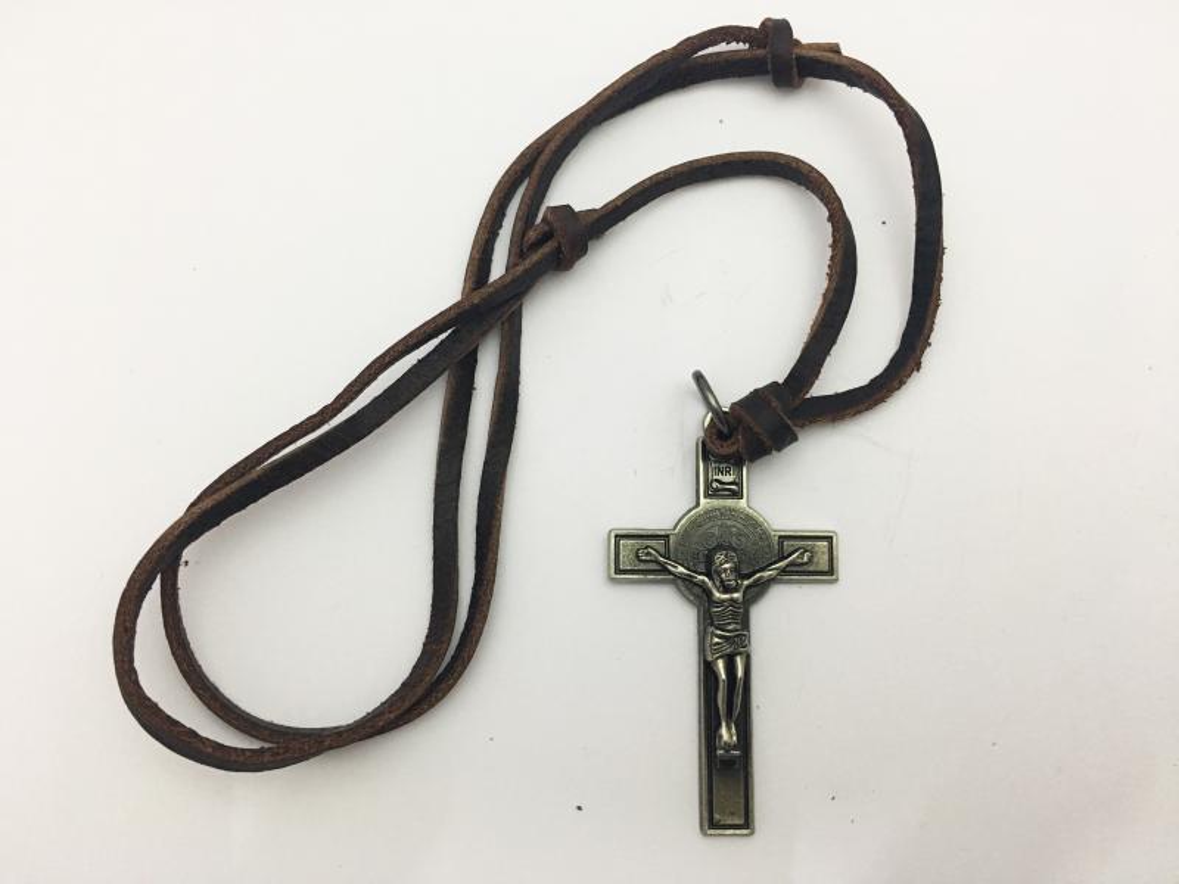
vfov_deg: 48.2
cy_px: 442
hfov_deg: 61.7
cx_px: 590
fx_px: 988
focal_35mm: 29
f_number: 2.2
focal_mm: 4.15
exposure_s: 1/30
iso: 125
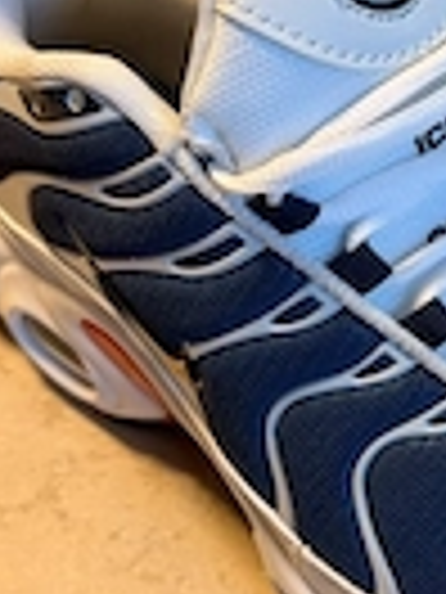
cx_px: 550
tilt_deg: -45.9
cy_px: 256
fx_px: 1254
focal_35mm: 73
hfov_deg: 18.9
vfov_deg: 26.7
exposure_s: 1/50
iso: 250
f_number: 1.78
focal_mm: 6.76
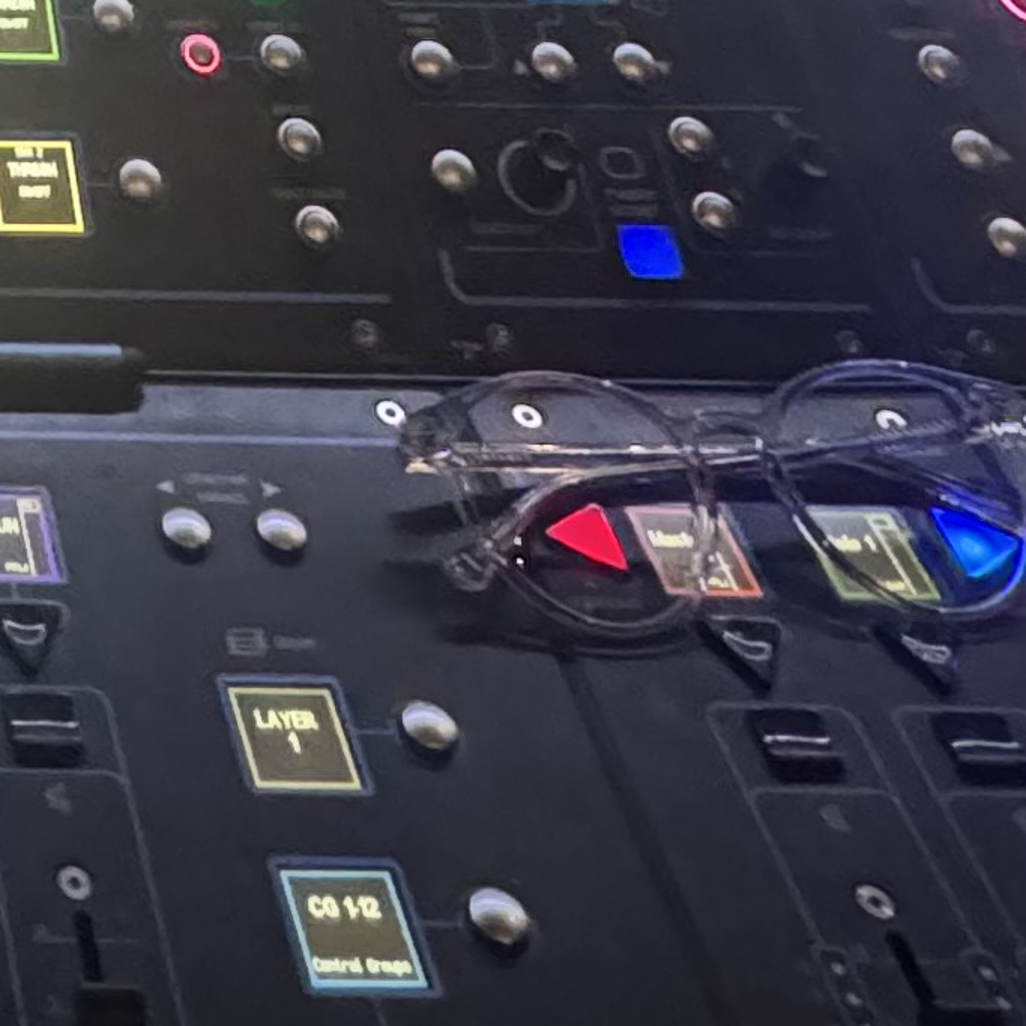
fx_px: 2448
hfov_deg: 20.3
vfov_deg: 16.9
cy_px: -1073
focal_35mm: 73
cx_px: -518
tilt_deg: -9.7
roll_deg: +0.9
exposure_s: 1/60
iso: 1250
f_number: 2.2
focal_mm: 2.22
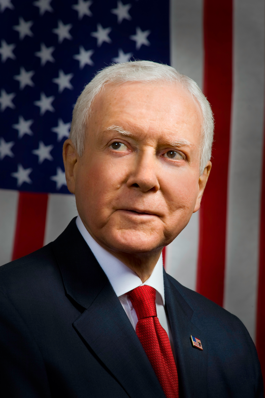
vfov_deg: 11.1
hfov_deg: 7.4
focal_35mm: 185
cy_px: 199
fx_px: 2045
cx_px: 132
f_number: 16
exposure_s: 1/200
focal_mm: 185
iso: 200
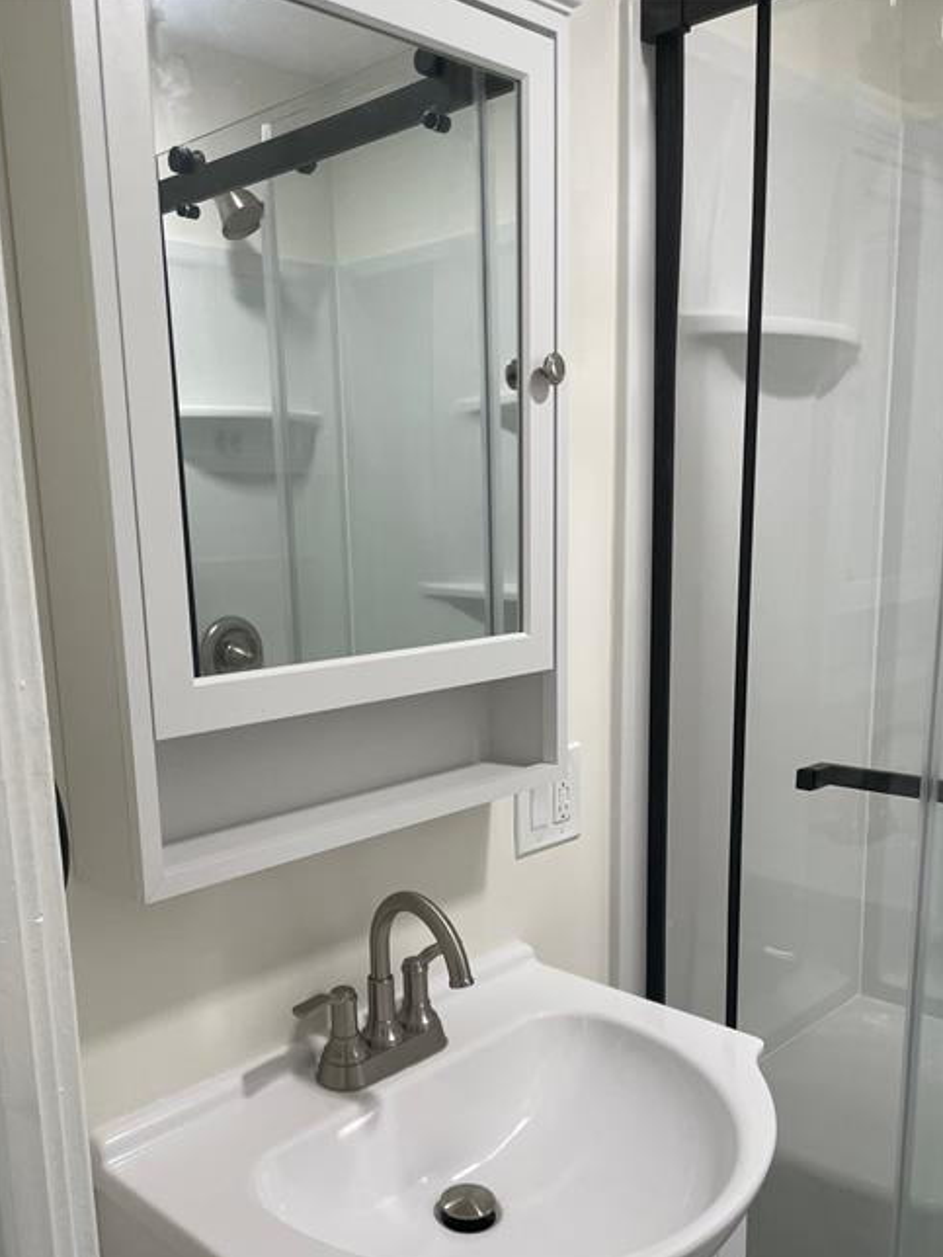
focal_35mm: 31
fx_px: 1126
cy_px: 740
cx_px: 387
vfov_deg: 58.0
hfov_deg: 45.2
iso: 125
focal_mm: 4.2
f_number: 1.6
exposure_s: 1/120
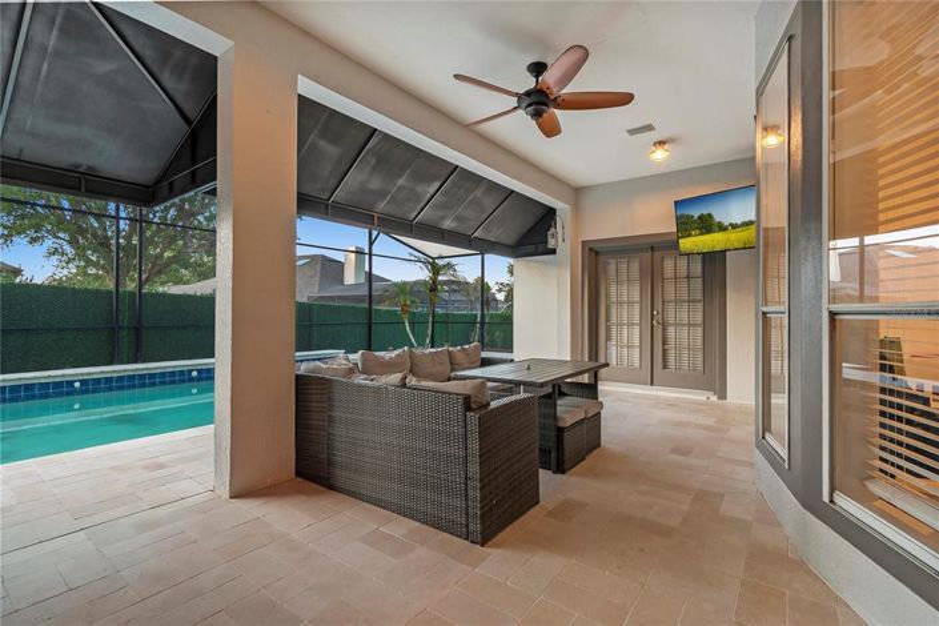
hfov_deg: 96.7
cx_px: 470
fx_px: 417
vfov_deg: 73.7
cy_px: 313
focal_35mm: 16
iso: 100
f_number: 8
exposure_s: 2
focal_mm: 16
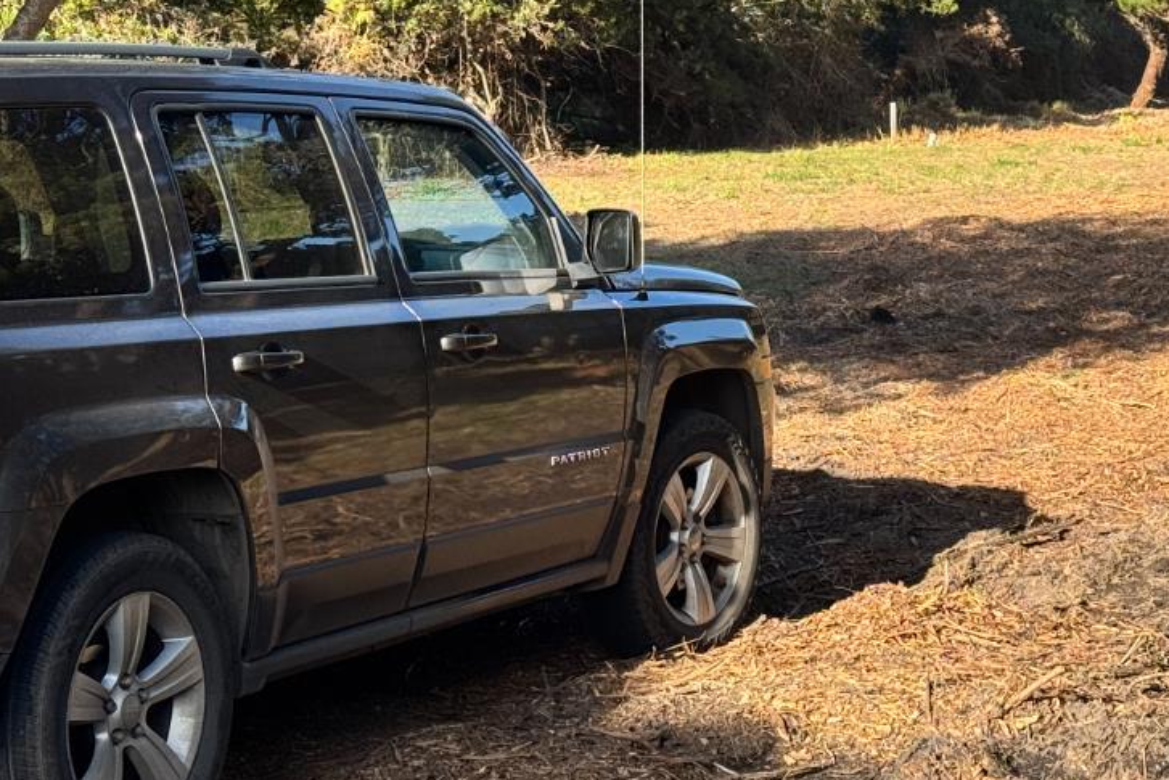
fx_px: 3345
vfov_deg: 13.2
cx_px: 844
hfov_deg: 19.7
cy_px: 73
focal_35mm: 103
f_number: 1.78
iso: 64
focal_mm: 6.76
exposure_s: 1/2110
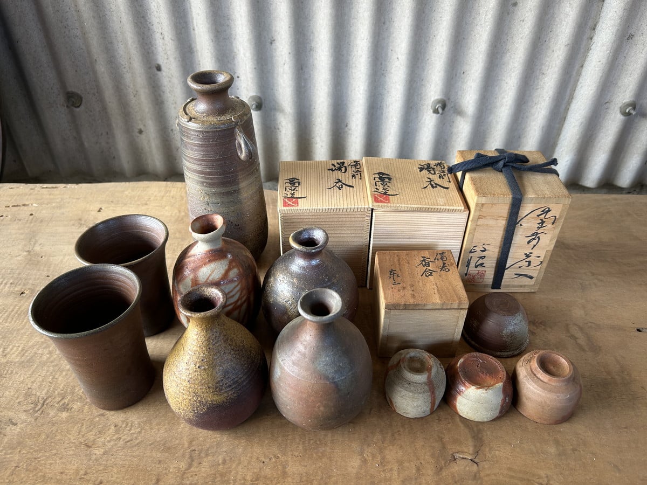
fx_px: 486
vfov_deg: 53.1
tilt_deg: -38.5
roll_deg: -0.6
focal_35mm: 26
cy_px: 242
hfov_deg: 67.3
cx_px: 324
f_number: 1.5
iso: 64
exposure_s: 1/121
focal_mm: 5.7
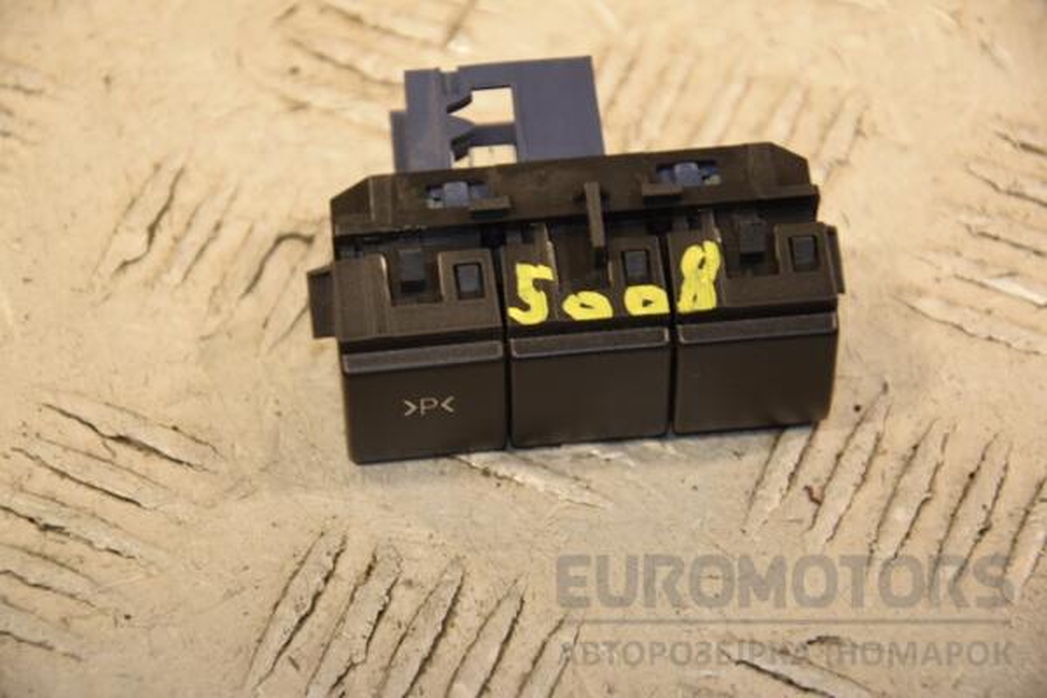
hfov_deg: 13.0
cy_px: 349
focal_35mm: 158
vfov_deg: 8.7
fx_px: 4580
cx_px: 524
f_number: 5.6
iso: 800
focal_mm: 105
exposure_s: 1/200
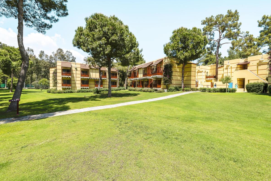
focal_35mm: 15
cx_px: 136
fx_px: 113
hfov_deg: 100.4
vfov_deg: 77.3
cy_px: 91
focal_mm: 14
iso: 100
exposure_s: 1/125
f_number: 11
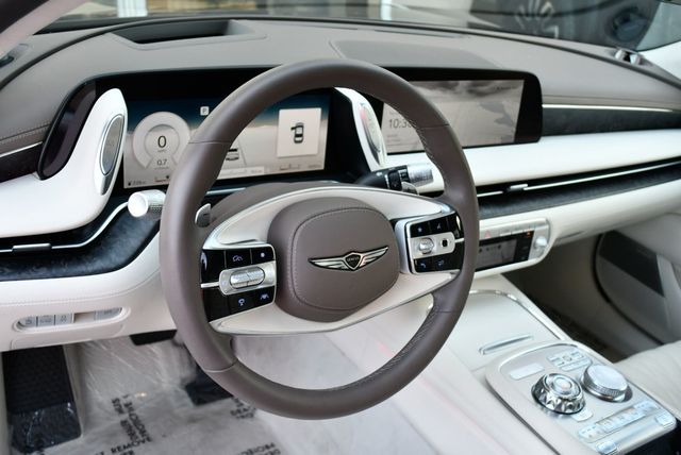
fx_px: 682
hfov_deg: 53.1
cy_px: 228
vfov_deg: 36.9
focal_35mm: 36
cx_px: 340
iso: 400
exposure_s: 1/250
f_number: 3.5
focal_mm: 18
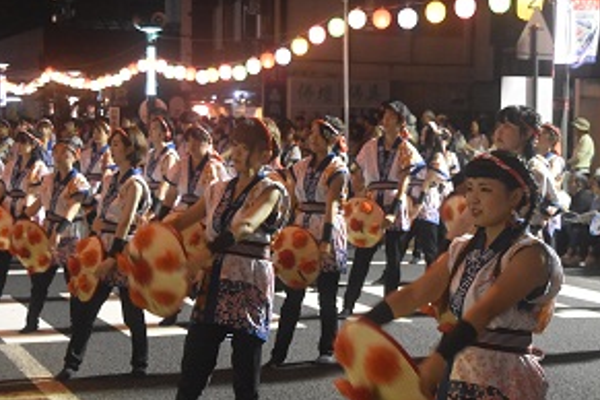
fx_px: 1467
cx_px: 363
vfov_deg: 15.5
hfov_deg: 23.1
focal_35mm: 88
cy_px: 293
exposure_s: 1/60
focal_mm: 38
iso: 3200
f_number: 4.8
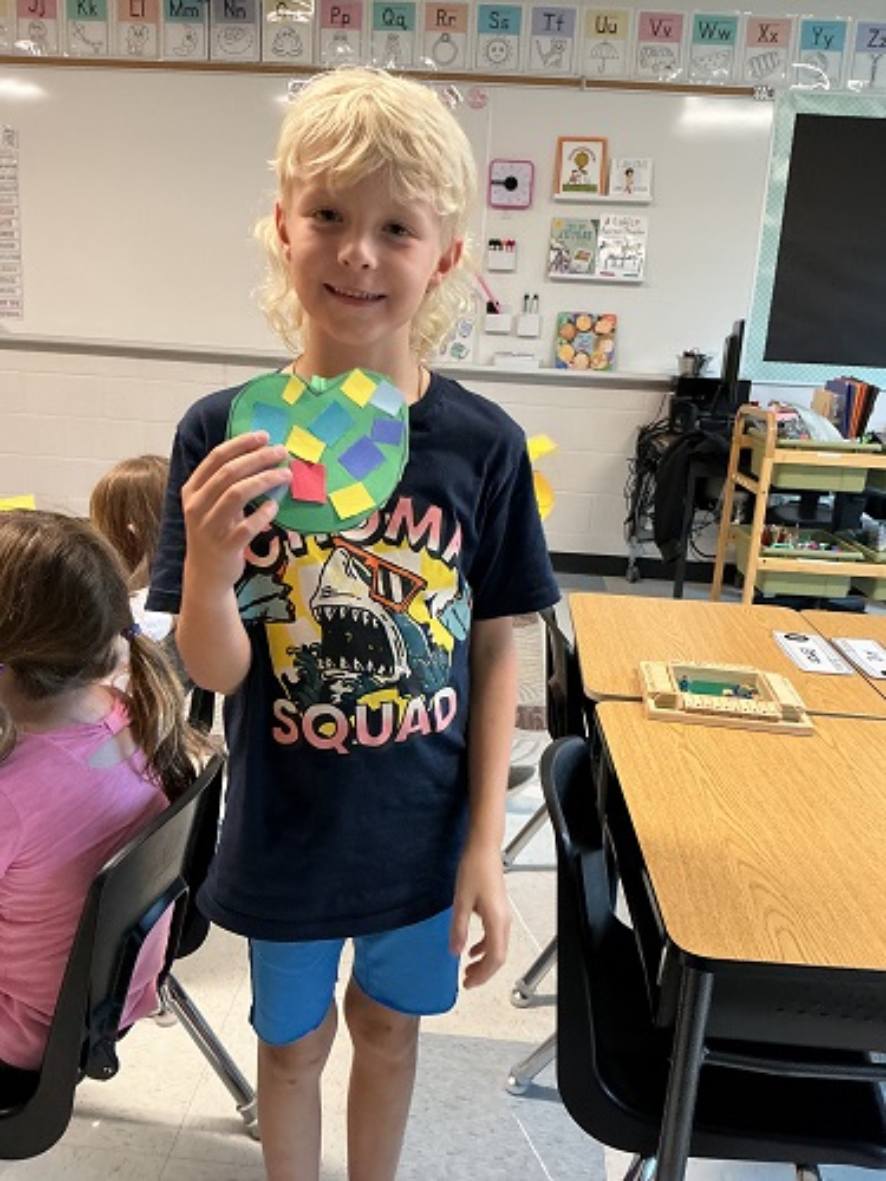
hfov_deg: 48.2
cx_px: 443
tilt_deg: -15.5
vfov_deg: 61.7
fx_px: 990
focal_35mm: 29
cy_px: 590
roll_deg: -2.5
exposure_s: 1/50
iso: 200
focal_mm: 3
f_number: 1.8
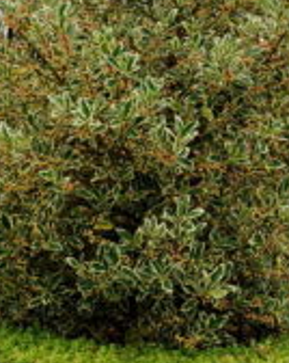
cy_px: 56
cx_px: 159
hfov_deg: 15.2
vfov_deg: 18.8
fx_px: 1082
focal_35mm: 101
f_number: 5
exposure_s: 1/100
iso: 200
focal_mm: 24
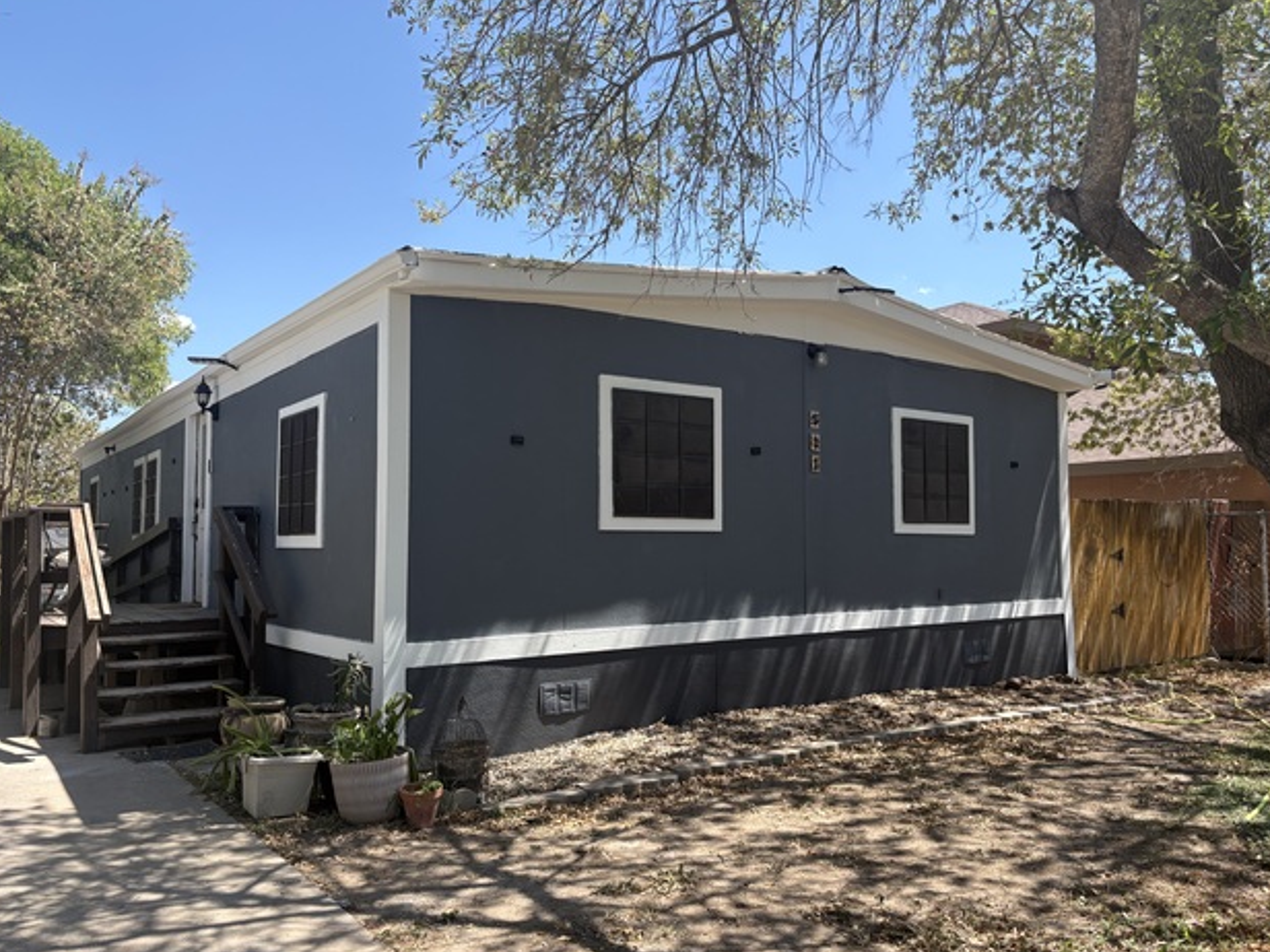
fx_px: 991
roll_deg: +1.0
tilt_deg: +2.8
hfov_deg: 65.3
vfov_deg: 51.3
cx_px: 641
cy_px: 488
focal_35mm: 27
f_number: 1.6
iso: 50
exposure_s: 1/1517
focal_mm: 5.96
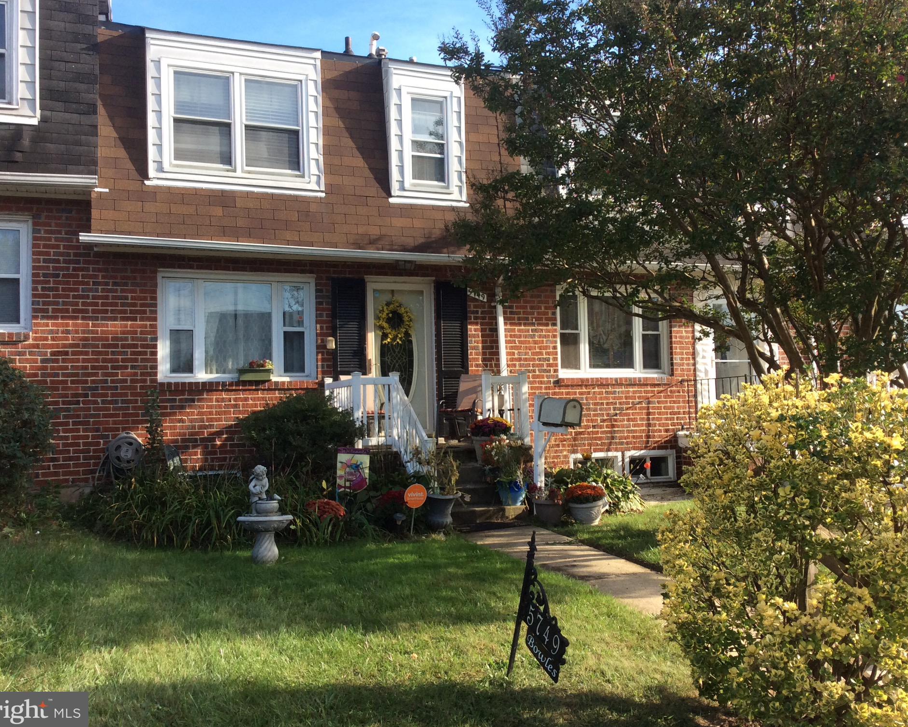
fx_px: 914
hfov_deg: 52.8
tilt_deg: +4.1
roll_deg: +3.3
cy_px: 361
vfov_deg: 43.4
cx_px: 464
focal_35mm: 34
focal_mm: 3.3
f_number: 2.4
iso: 32
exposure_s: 1/392
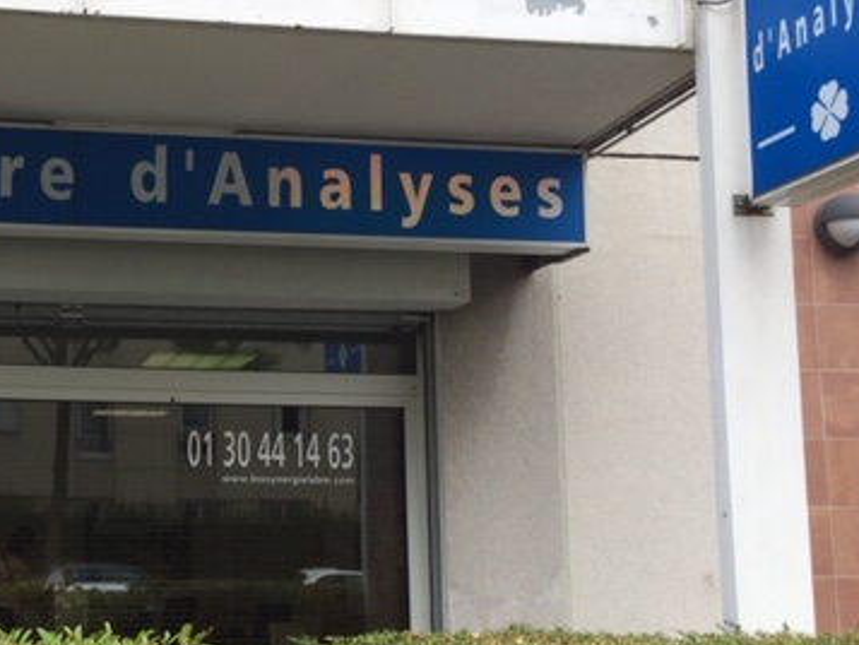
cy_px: 363
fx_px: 1291
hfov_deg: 35.6
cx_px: 166
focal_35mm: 52
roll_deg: +1.1
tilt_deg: +5.1
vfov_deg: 28.0
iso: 32
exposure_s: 1/855
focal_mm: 4.15
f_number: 2.2
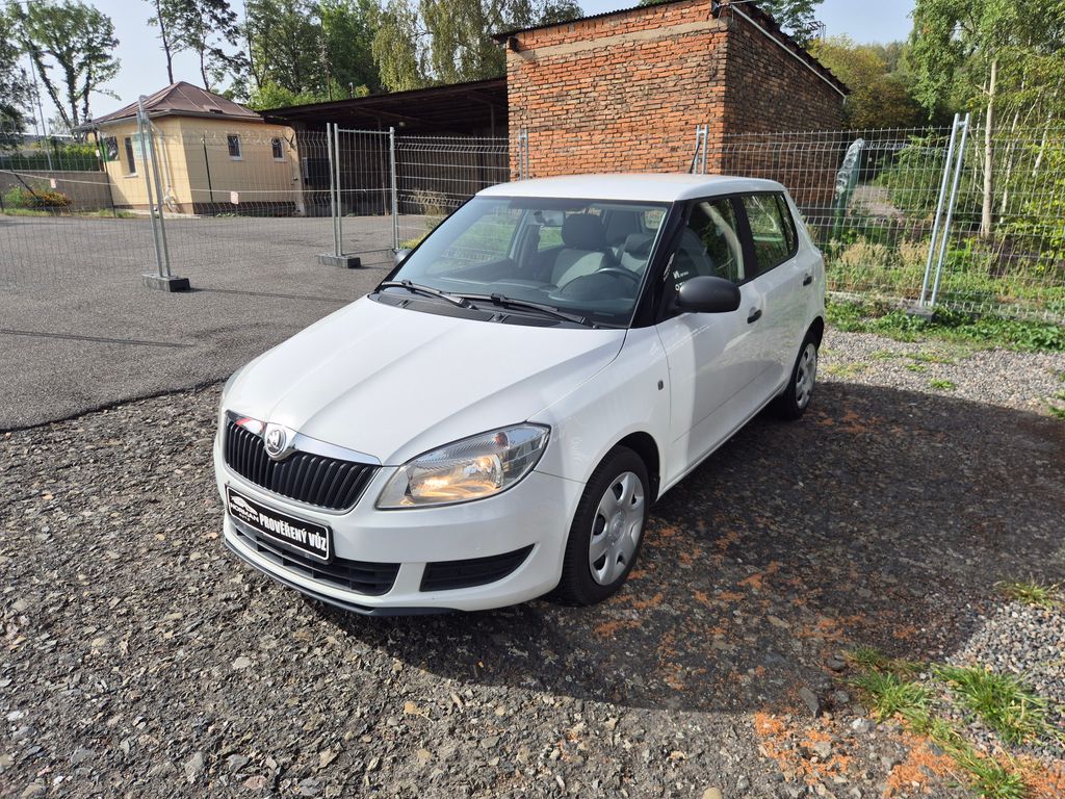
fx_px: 708
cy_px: 400
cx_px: 532
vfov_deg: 58.9
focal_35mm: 23
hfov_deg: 73.9
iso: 25
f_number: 1.8
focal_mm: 5.4
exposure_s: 1/1572
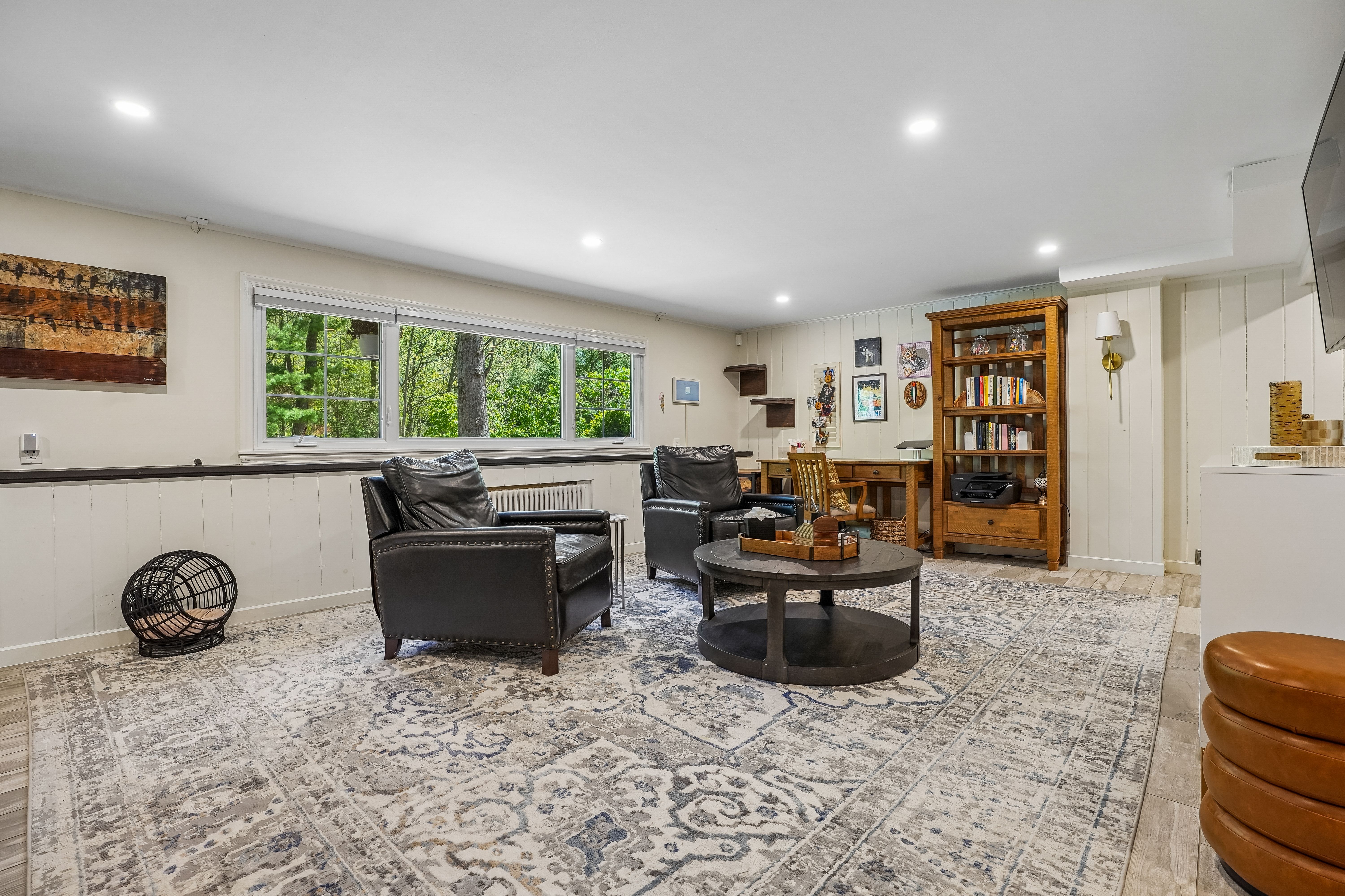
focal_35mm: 16
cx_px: 672
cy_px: 448
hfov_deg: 96.7
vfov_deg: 73.7
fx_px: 598
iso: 400
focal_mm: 16
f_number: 6.3
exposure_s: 1/30
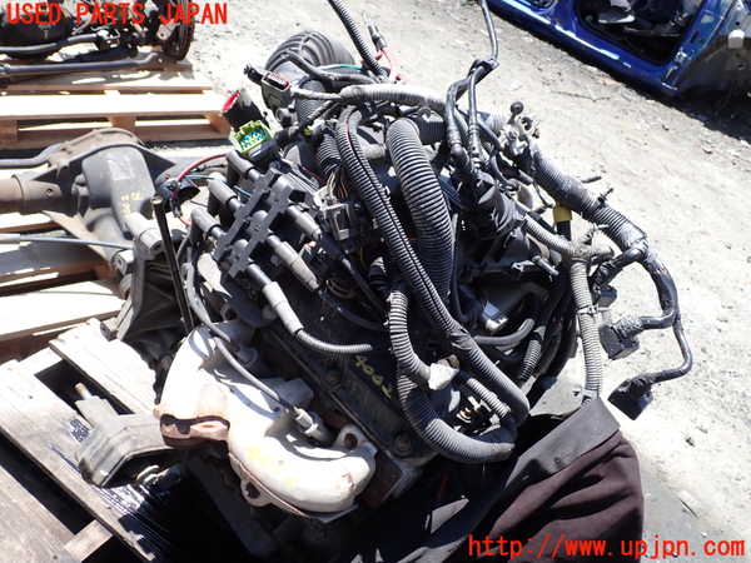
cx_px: 376
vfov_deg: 46.8
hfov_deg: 60.0
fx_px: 651
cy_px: 282
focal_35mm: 30
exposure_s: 1/400
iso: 100
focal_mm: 5.4
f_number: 3.2
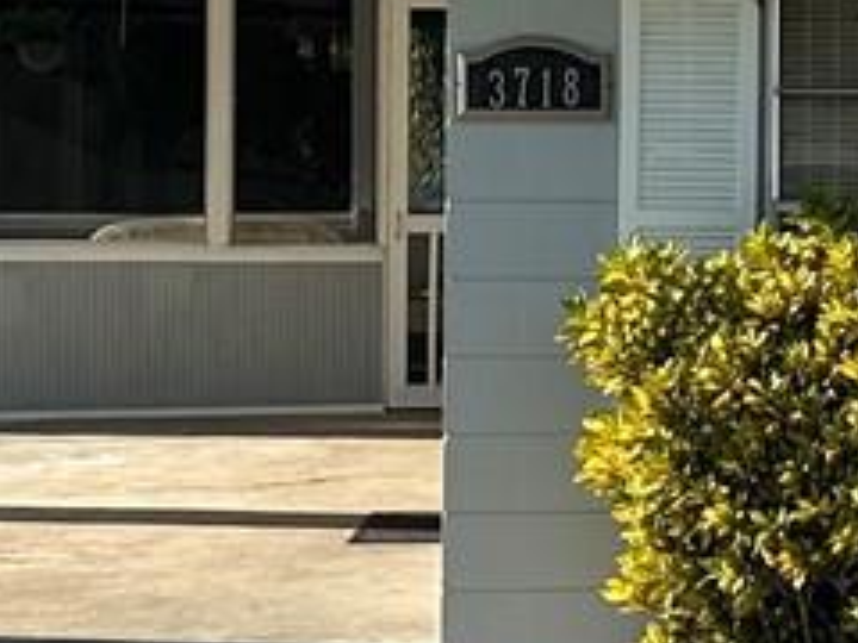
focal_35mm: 160
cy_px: 139
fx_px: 3966
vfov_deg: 9.3
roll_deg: -0.9
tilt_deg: -1.8
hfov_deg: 11.9
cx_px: 1241
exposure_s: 1/3058
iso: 80
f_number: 1.78
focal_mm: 6.86
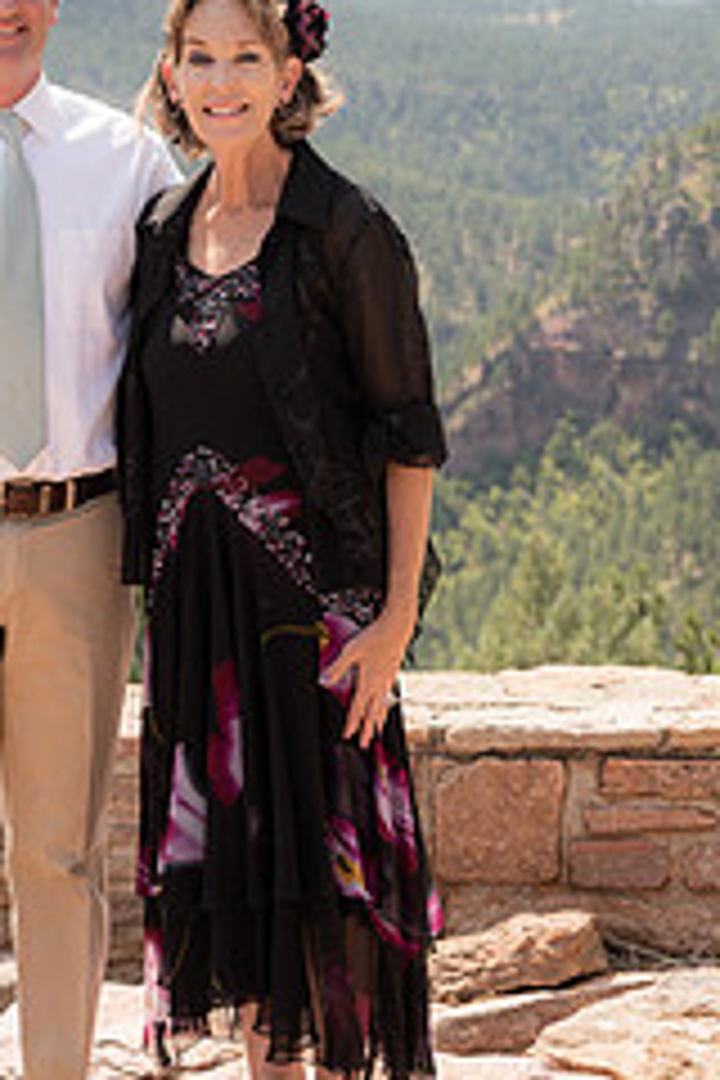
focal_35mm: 122
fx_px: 3660
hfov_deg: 11.2
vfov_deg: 16.7
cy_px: 342
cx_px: 99
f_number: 4.5
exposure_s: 1/400
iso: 80
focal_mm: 65
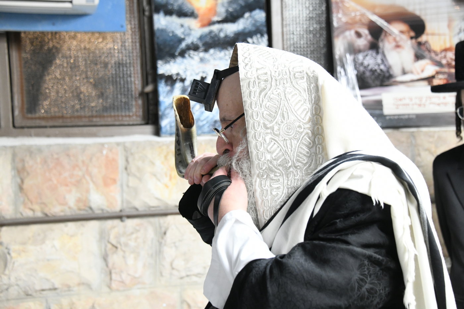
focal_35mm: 78
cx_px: 232
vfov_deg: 17.5
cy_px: 154
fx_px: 1005
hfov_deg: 26.0
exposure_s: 1/80
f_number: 5.6
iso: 5000
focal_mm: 78
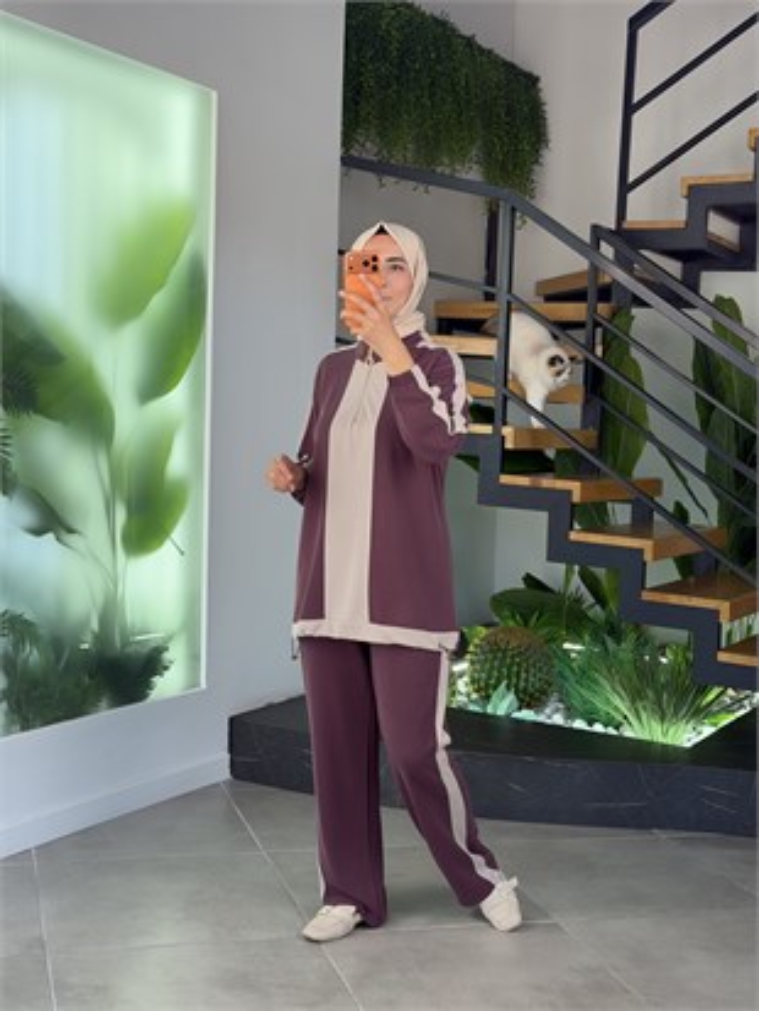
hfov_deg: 30.3
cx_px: 380
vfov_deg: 39.6
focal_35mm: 48
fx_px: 1403
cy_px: 506
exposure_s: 1/170
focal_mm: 6.76
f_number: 1.78
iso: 64
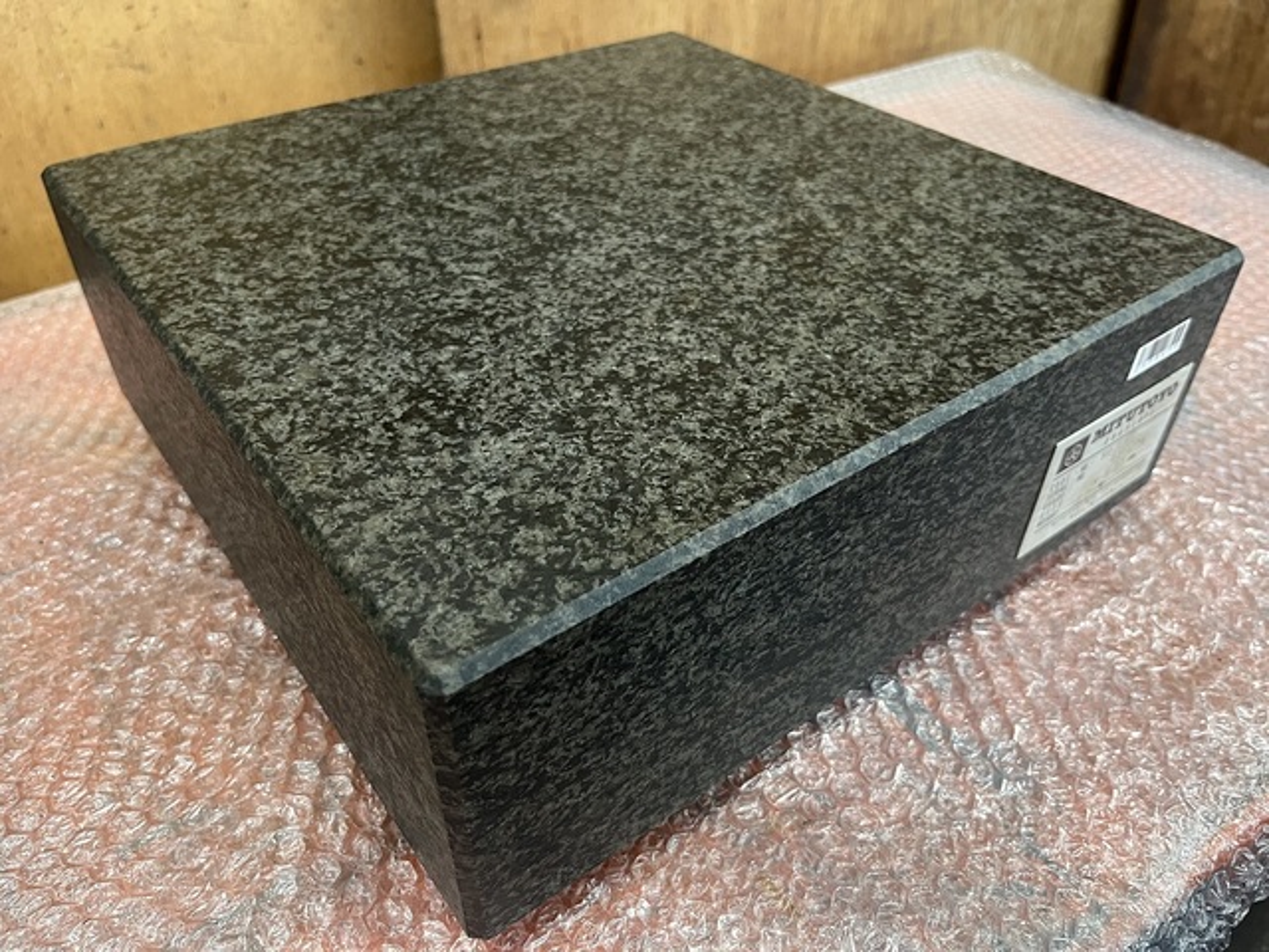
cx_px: 634
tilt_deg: -40.7
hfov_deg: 67.3
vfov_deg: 53.1
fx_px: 953
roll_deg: -0.6
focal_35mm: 26
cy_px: 476
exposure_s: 1/60
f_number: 1.6
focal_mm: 5.1
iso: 200
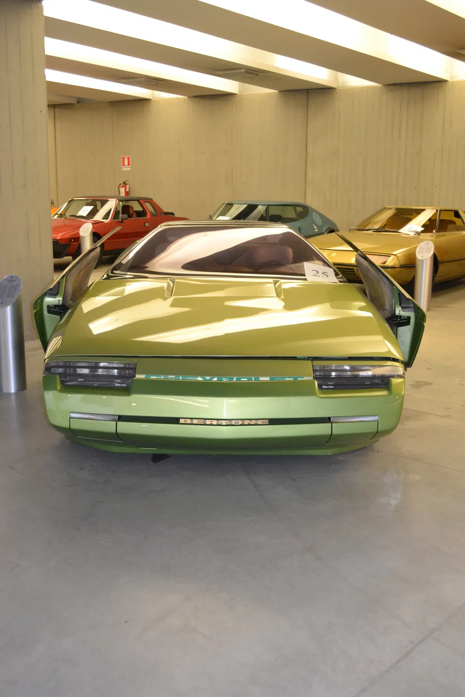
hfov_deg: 34.2
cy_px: 348
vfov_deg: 49.6
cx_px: 232
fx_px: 756
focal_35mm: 39
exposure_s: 1/60
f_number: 4.2
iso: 1800
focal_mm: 26
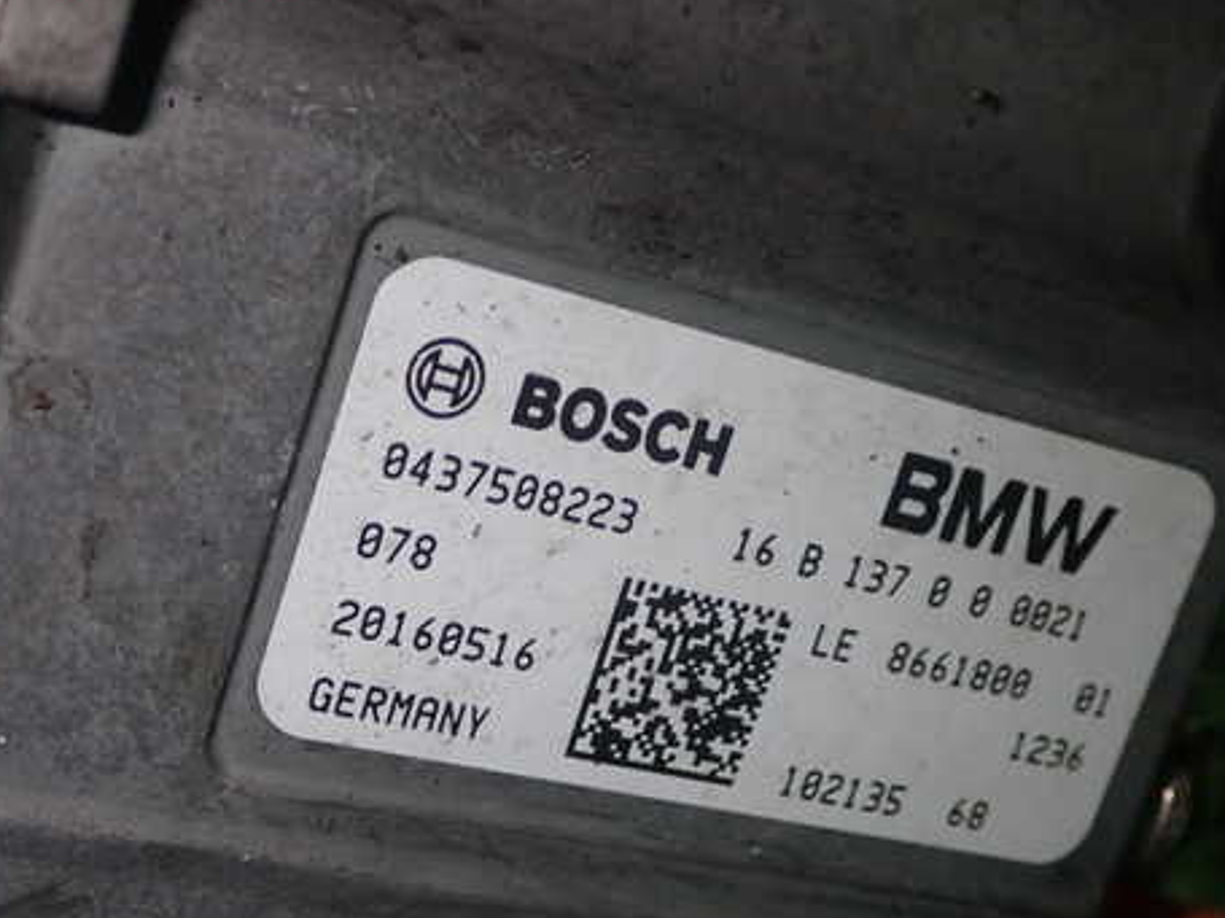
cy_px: 541
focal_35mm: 58
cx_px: 643
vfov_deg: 25.2
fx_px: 2052
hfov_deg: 33.2
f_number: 9
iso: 200
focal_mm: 7.84
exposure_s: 1/40
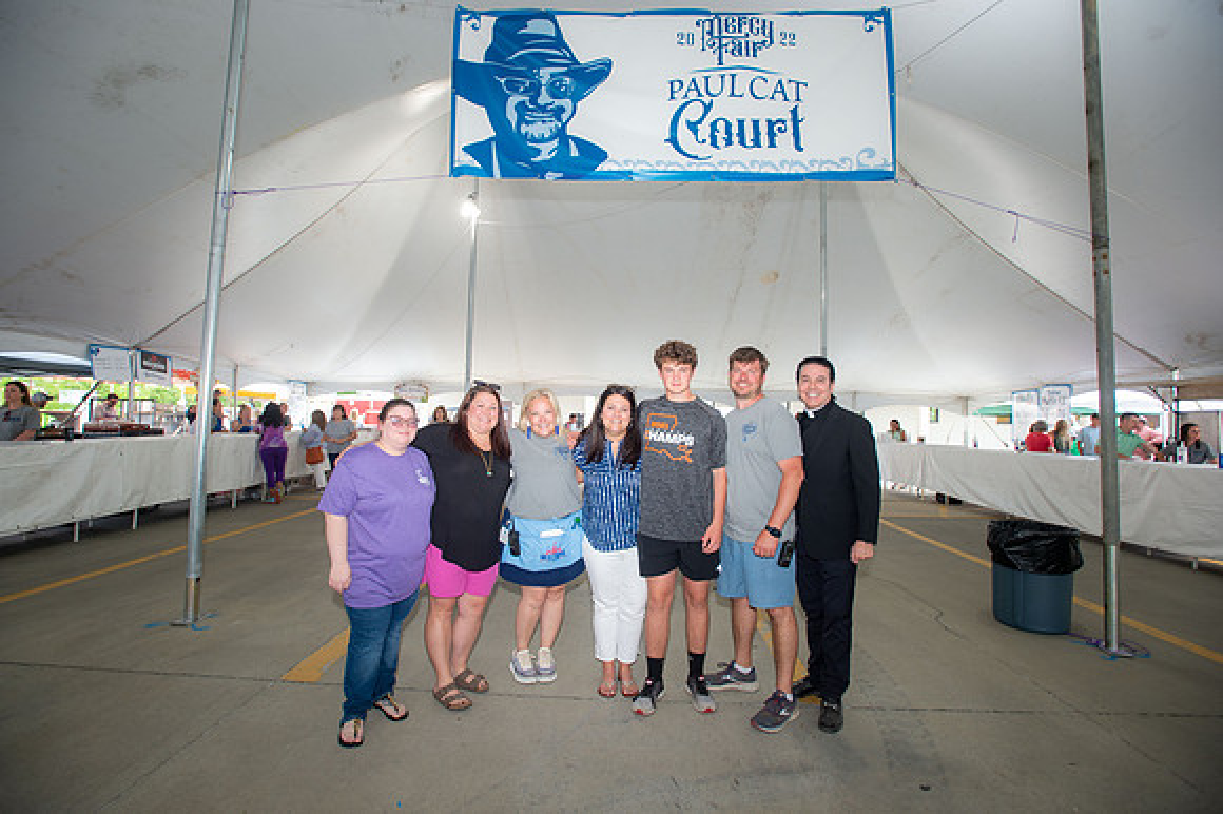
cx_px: 612
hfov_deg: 93.3
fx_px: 577
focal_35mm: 17
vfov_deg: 70.4
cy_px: 407
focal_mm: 17
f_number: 4.5
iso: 320
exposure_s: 1/60
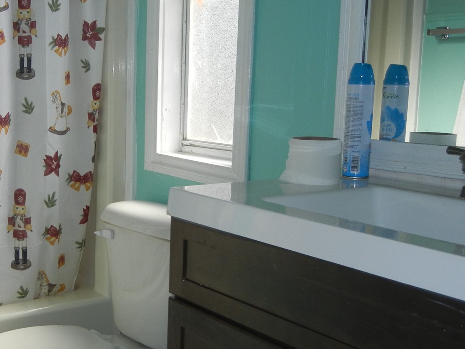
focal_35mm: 55
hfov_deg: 34.3
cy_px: 191
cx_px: 123
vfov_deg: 26.6
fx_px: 739
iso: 160
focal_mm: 5.4
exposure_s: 1/551
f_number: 3.5
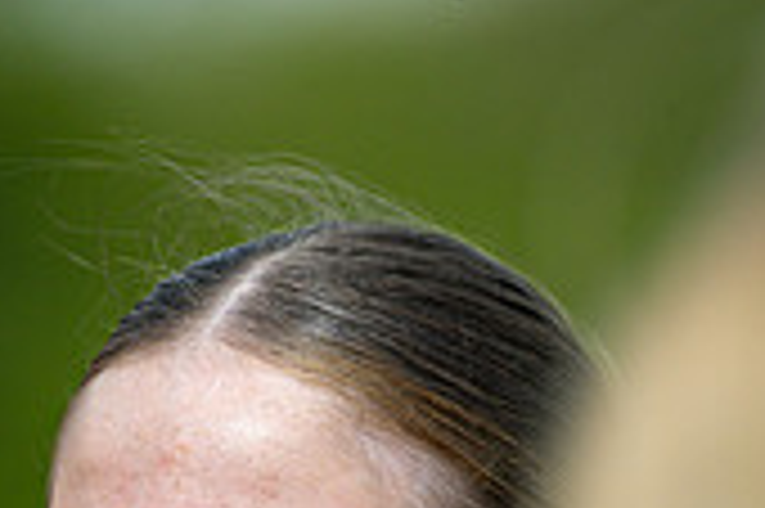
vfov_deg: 1.3
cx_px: 328
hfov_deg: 2.0
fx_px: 21717
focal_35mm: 1023
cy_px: 825
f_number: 2.8
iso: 220
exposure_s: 1/5000
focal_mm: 300
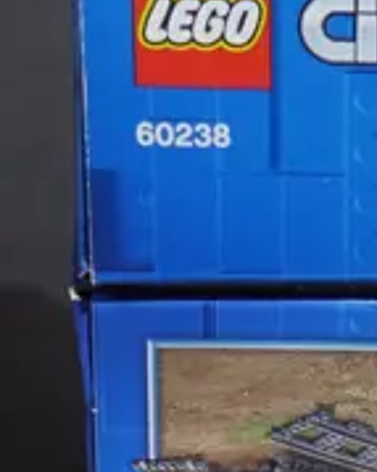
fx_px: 2652
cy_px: 687
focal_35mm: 190
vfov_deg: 9.9
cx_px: 736
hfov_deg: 7.8
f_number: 4
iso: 640
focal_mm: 17
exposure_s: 1/60
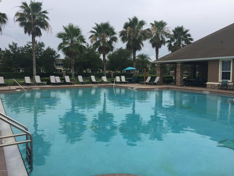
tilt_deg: -4.9
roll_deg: -0.9
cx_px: 117
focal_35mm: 29
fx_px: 196
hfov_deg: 61.7
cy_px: 88
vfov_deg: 48.2
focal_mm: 4.15
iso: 32
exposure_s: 1/1980
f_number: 2.2
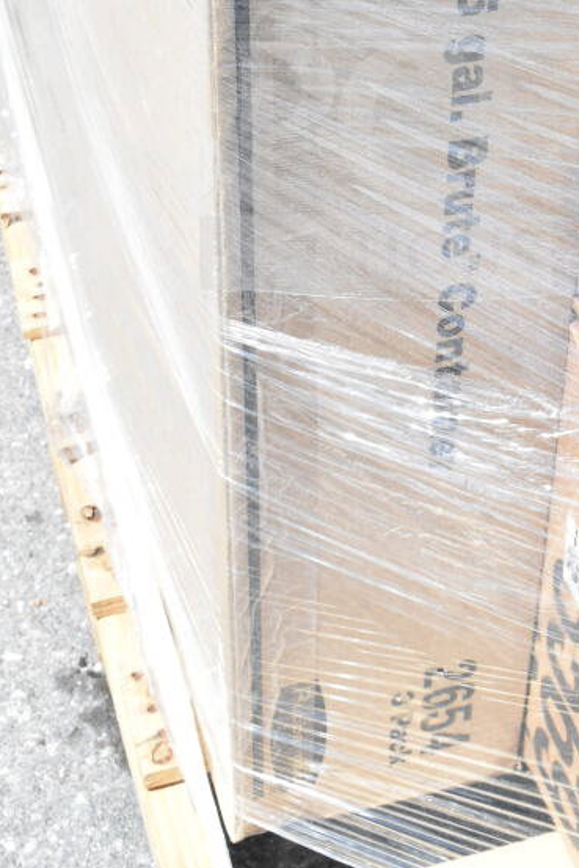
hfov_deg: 17.7
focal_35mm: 77
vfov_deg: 25.9
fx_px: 1852
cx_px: 375
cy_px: 165
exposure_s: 1/640
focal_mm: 31
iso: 1600
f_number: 13
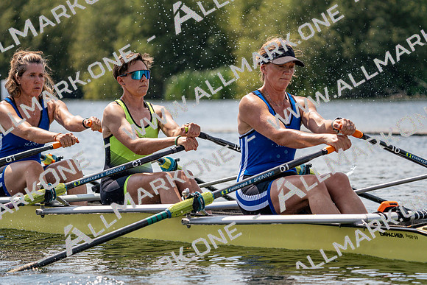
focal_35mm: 200
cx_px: 214
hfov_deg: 10.3
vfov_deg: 6.9
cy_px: 142
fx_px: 2373
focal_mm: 200
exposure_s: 1/1600
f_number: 5.6
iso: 200
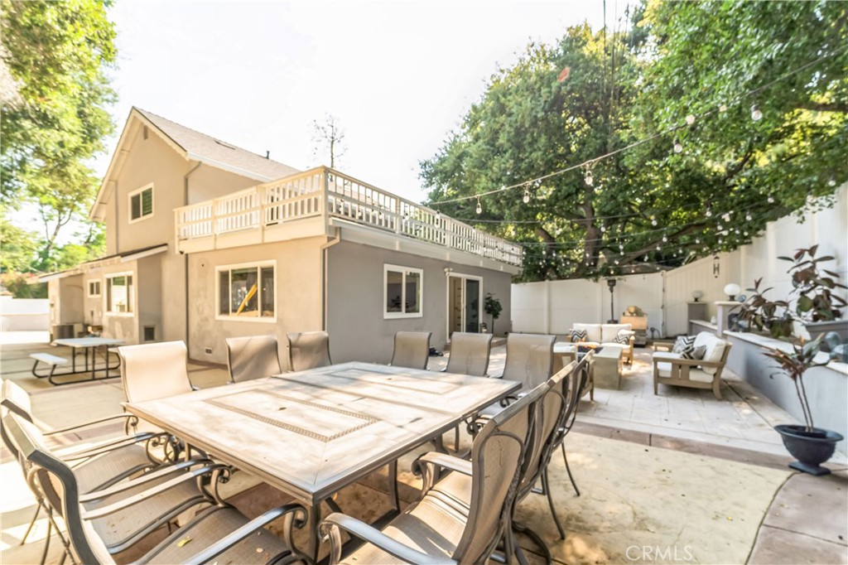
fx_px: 330
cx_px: 424
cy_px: 282
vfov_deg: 81.2
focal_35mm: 14
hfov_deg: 104.3
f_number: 8
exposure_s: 1/50
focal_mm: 14
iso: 100
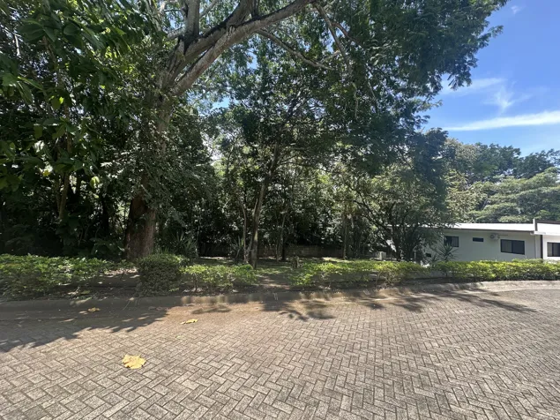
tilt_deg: +4.7
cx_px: 280
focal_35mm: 14
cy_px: 210
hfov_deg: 102.1
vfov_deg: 85.7
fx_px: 226
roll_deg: -3.3
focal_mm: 2.22
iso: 40
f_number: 2.2
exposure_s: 1/181
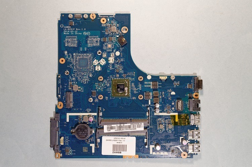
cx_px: 126
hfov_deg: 49.6
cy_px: 84
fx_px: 273
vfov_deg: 34.1
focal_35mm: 39
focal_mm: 26
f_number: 8
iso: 100
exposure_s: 1/5
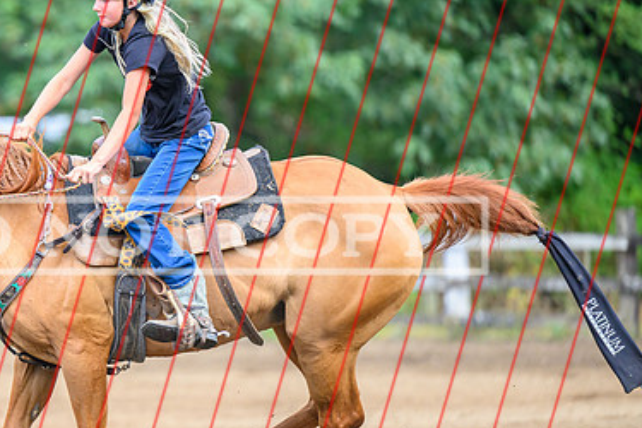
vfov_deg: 4.0
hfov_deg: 6.1
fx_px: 6063
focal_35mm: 340
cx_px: 82
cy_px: 233
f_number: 2.8
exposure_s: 1/1600
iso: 1800
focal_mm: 185
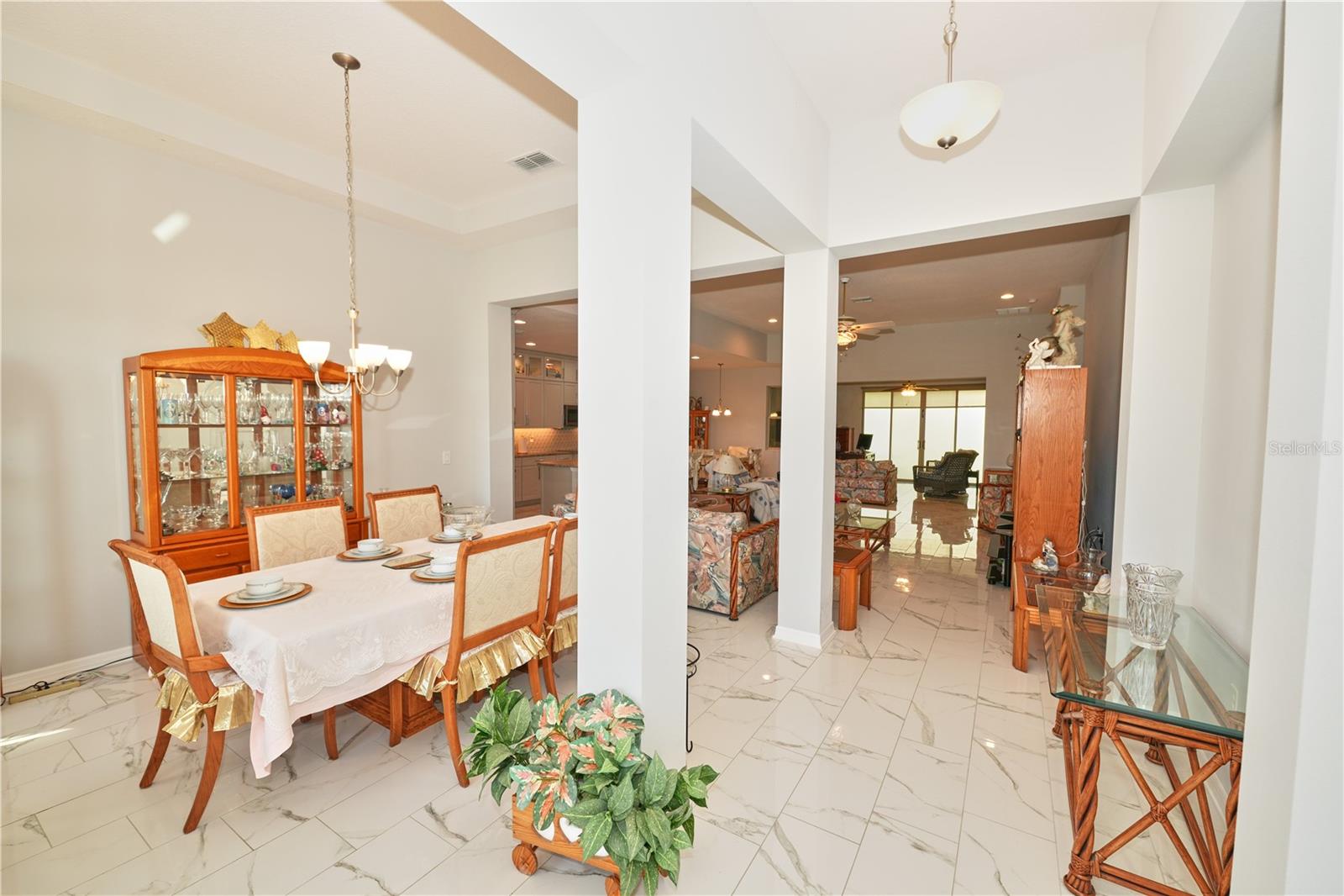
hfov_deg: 104.3
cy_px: 448
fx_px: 523
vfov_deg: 81.2
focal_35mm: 14
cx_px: 672
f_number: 4
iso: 400
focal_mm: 14
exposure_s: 1/200
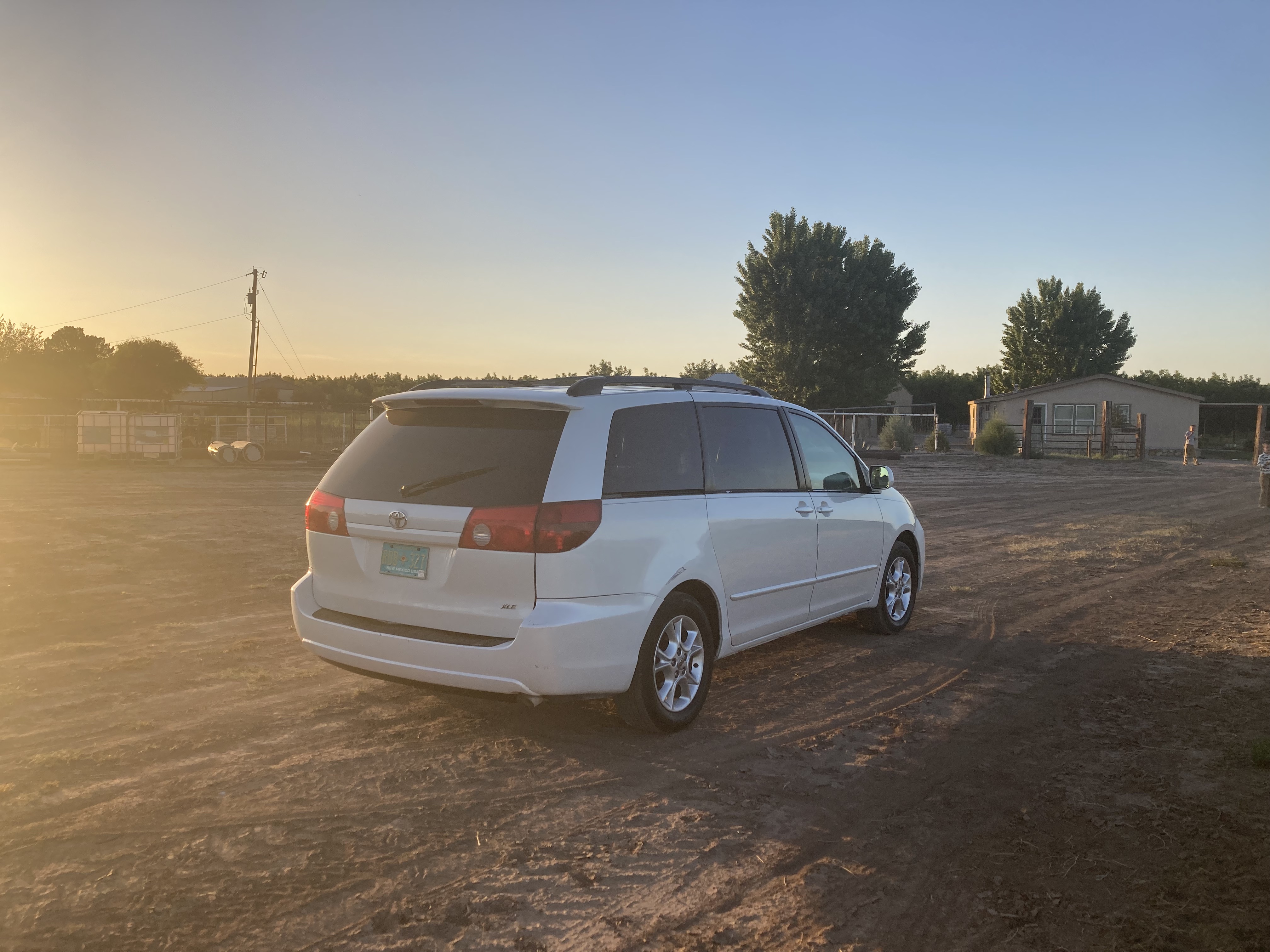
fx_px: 1027
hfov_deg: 63.4
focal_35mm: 28
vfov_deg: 49.7
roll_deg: -0.9
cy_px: 476
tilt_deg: -1.5
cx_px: 635
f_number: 1.8
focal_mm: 3.99
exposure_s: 1/889
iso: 20
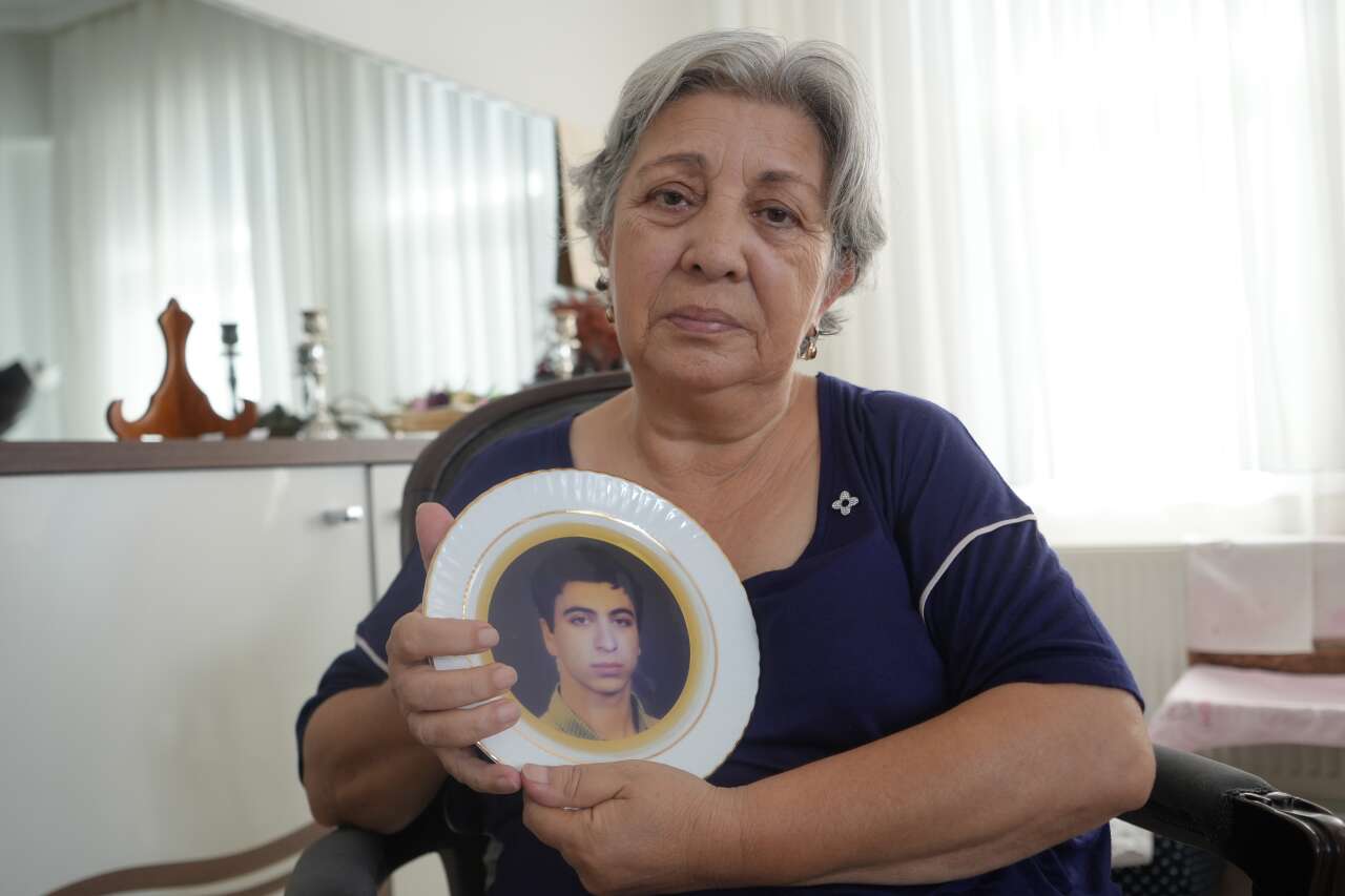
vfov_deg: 38.9
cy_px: 448
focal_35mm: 34
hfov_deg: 55.8
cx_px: 672
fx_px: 1270
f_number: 4
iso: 800
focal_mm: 34
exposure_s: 1/160
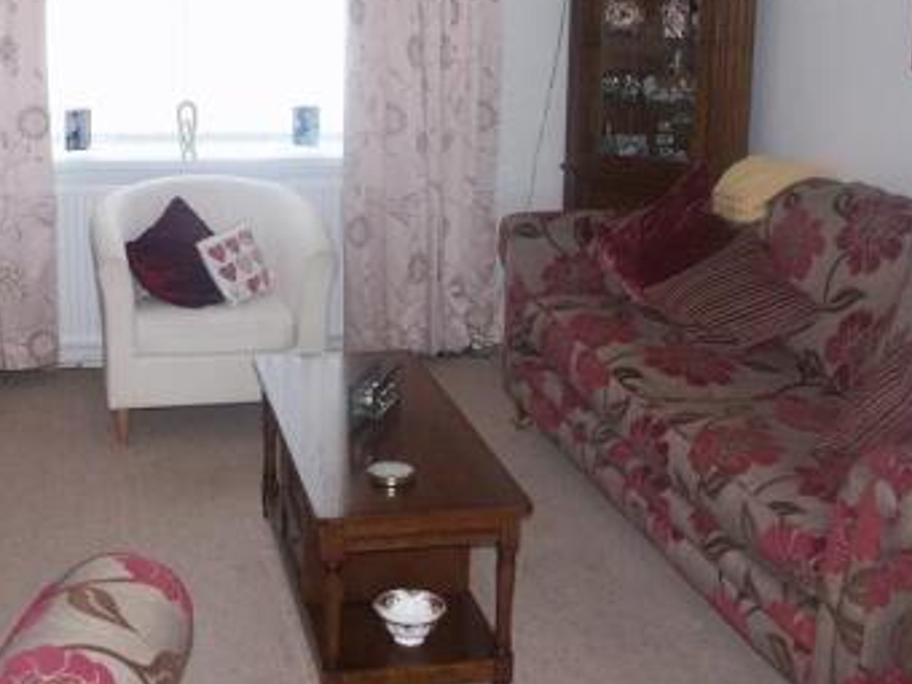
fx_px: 1265
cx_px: 181
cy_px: 160
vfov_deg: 29.7
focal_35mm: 48
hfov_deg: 38.2
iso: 200
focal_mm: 7.37
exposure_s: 1/45
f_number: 2.8
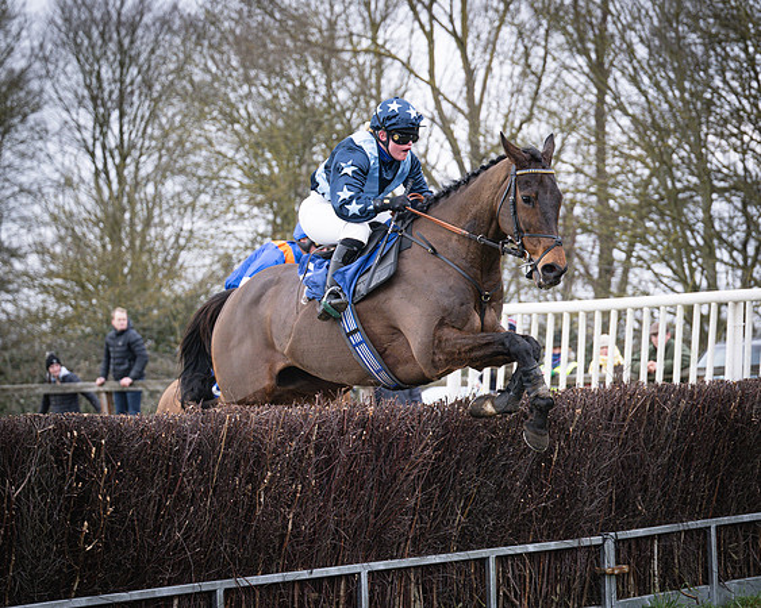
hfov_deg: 17.0
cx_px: 368
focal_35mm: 113
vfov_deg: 13.6
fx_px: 2551
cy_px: 284
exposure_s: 1/1600
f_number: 2.8
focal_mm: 73
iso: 400
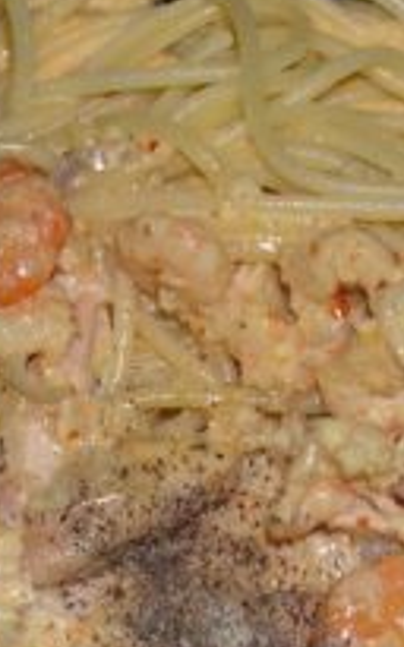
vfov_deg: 16.1
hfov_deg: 10.4
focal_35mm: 126
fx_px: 2221
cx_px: 205
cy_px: 707
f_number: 7.6
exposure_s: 1/60
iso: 100
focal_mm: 8
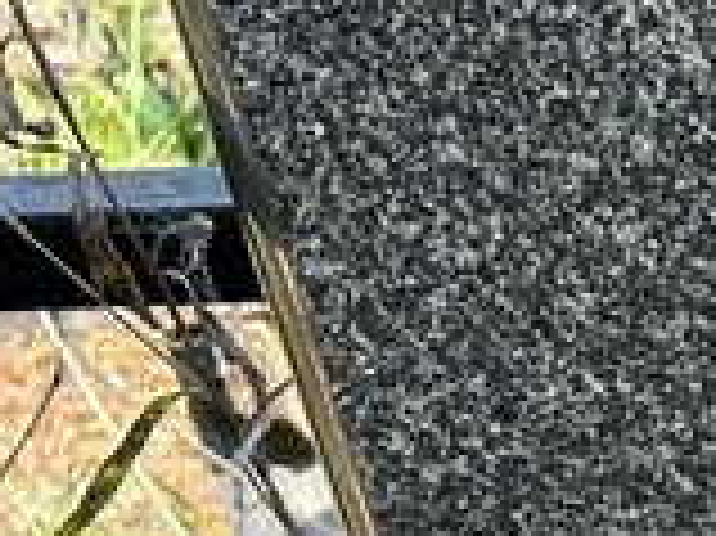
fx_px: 2708
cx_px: 1761
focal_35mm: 131
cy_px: 869
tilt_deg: -30.9
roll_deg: +2.9
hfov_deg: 11.9
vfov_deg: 10.8
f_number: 1.5
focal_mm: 5.7
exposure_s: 1/558
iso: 50
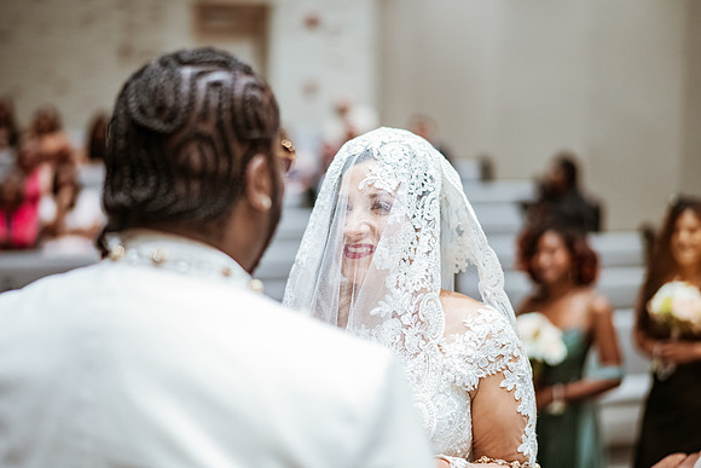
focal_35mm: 58
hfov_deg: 34.5
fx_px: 1130
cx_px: 350
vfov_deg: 23.4
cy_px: 234
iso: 1600
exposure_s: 1/800
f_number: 1.4
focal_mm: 58
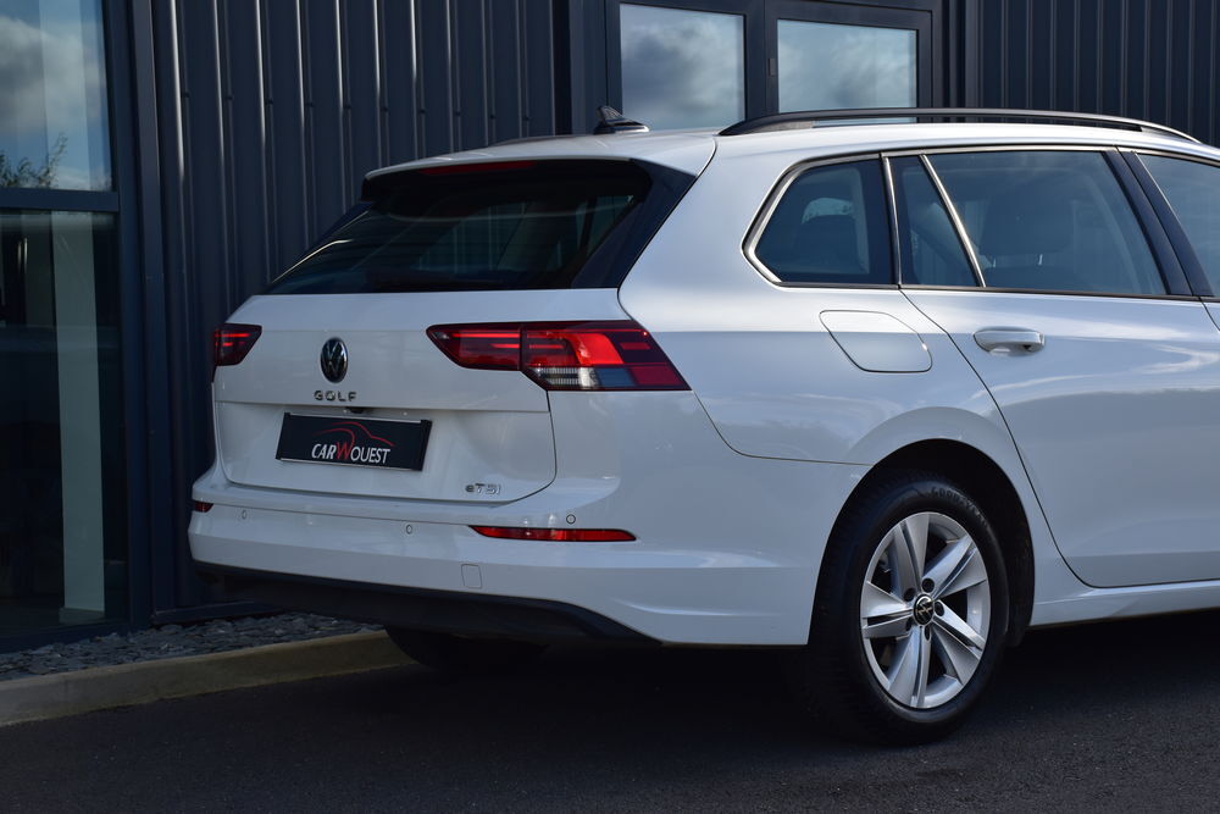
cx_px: 610
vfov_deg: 18.9
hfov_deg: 28.1
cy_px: 407
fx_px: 2440
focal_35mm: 72
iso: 400
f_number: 10
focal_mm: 48
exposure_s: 1/320
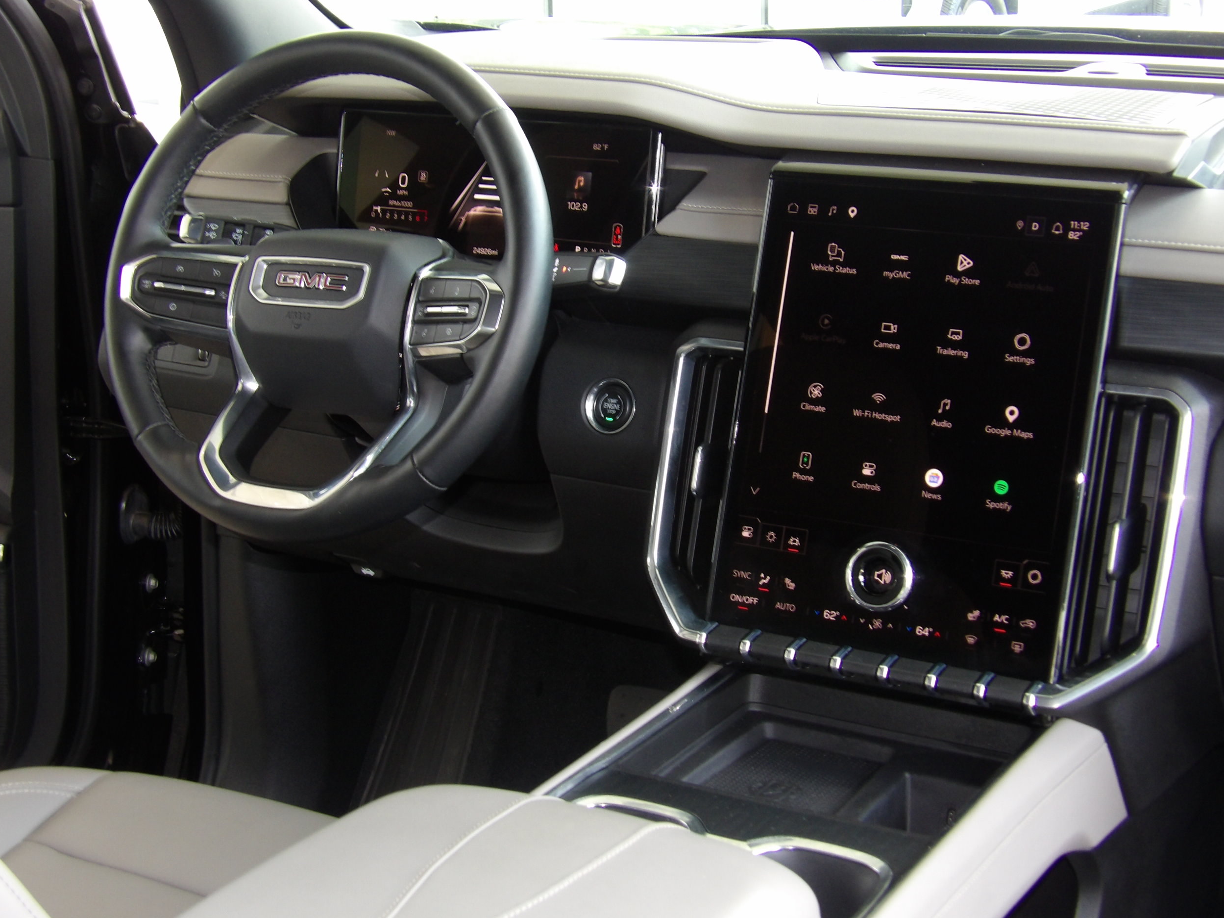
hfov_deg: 34.9
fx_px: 1945
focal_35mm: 55
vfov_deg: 26.6
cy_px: 458
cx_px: 628
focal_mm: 9.5
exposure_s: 1/28
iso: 200
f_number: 3.9
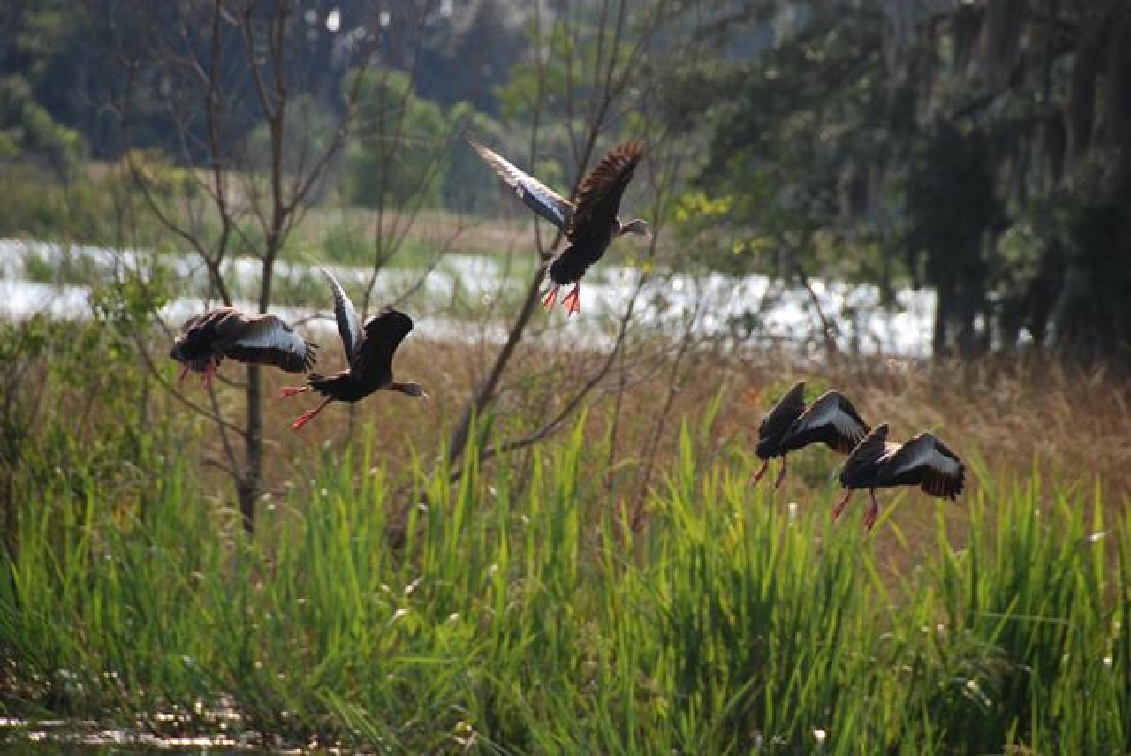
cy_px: 378
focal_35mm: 300
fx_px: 9433
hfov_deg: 6.9
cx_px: 566
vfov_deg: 4.6
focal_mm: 200
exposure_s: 1/1000
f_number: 5.6
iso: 400
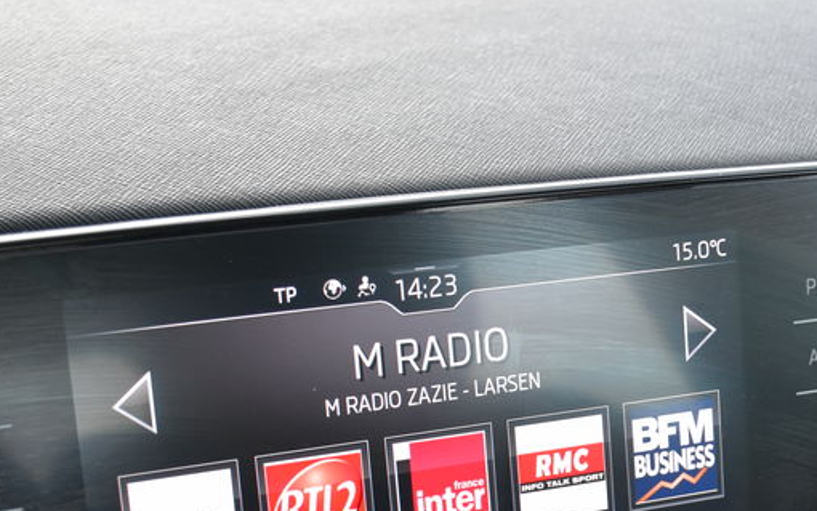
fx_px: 1737
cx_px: 405
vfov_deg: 16.4
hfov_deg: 26.5
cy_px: 502
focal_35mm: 78
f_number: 5
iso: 400
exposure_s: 1/100
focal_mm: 26
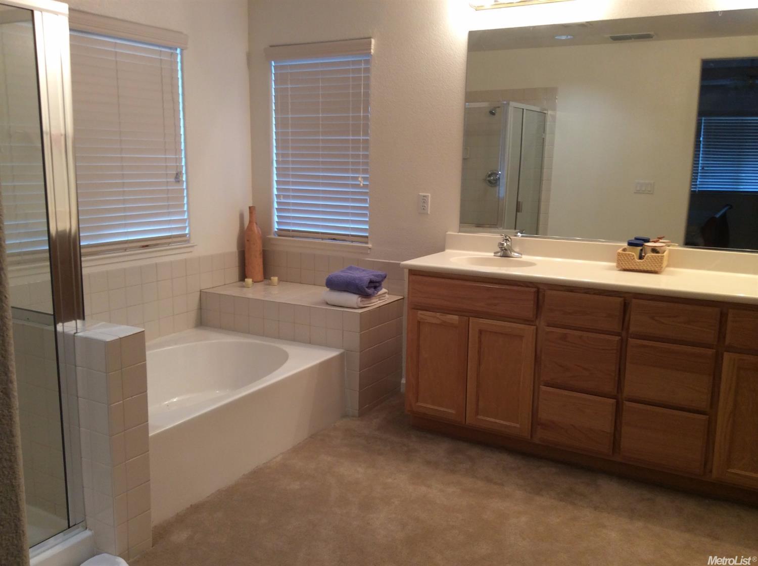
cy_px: 283
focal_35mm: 33
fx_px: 721
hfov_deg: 55.4
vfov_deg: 42.8
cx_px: 379
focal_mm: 3.3
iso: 50
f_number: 2.4
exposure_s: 1/24
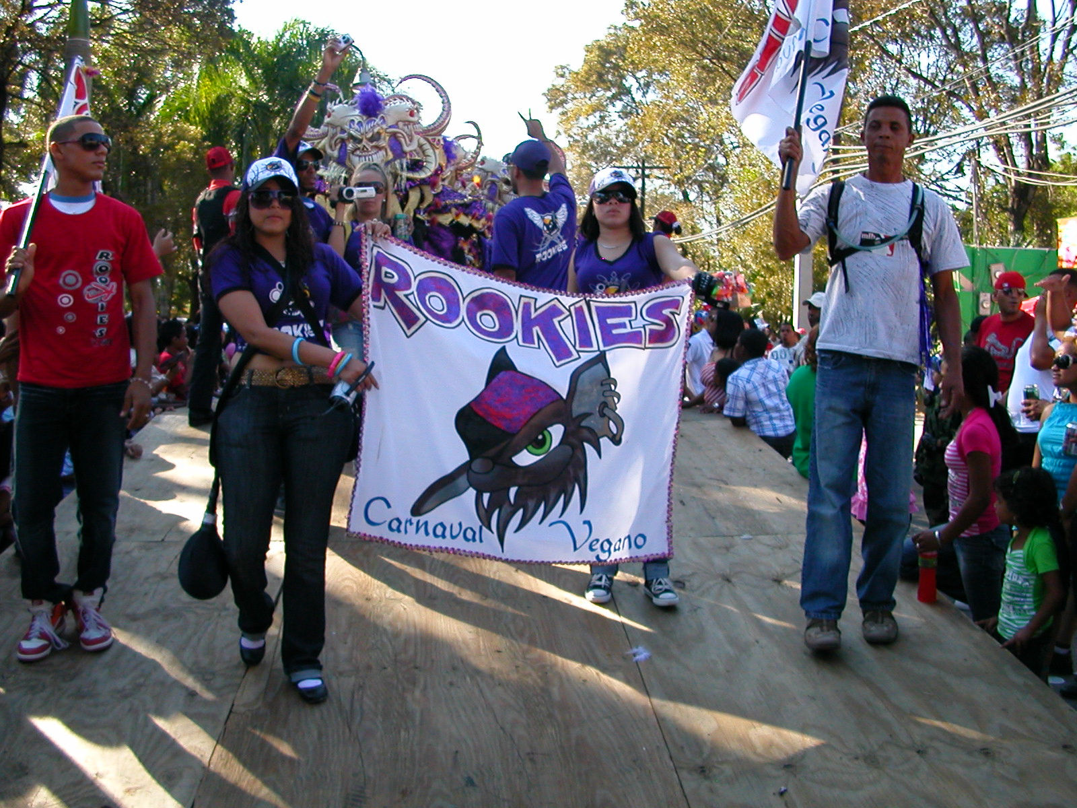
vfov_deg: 38.7
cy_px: 404
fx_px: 1151
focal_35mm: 37
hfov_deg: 50.1
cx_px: 538
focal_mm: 5.6
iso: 100
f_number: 2.7
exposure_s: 1/357
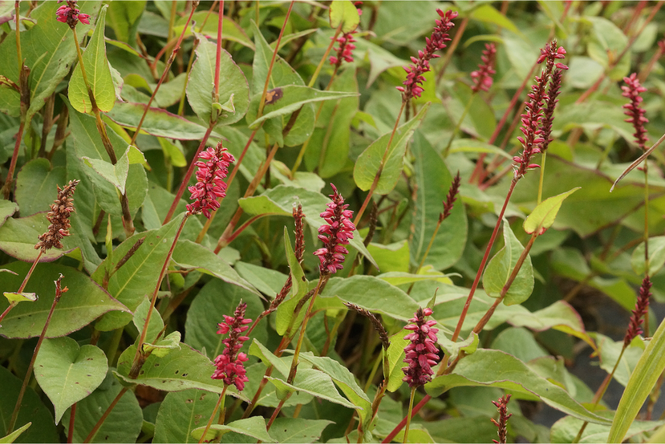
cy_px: 222
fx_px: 2771
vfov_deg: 9.1
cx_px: 332
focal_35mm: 150
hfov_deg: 13.7
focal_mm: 100
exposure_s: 1/160
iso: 1250
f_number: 11
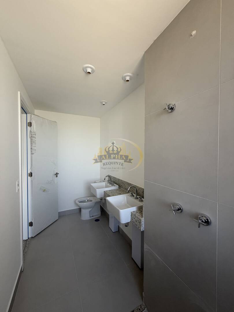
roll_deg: -0.8
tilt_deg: -0.7
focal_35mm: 14
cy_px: 156
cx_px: 117
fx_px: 126
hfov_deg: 85.7
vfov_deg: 102.1
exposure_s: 1/121
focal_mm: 2.22
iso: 200
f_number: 2.2
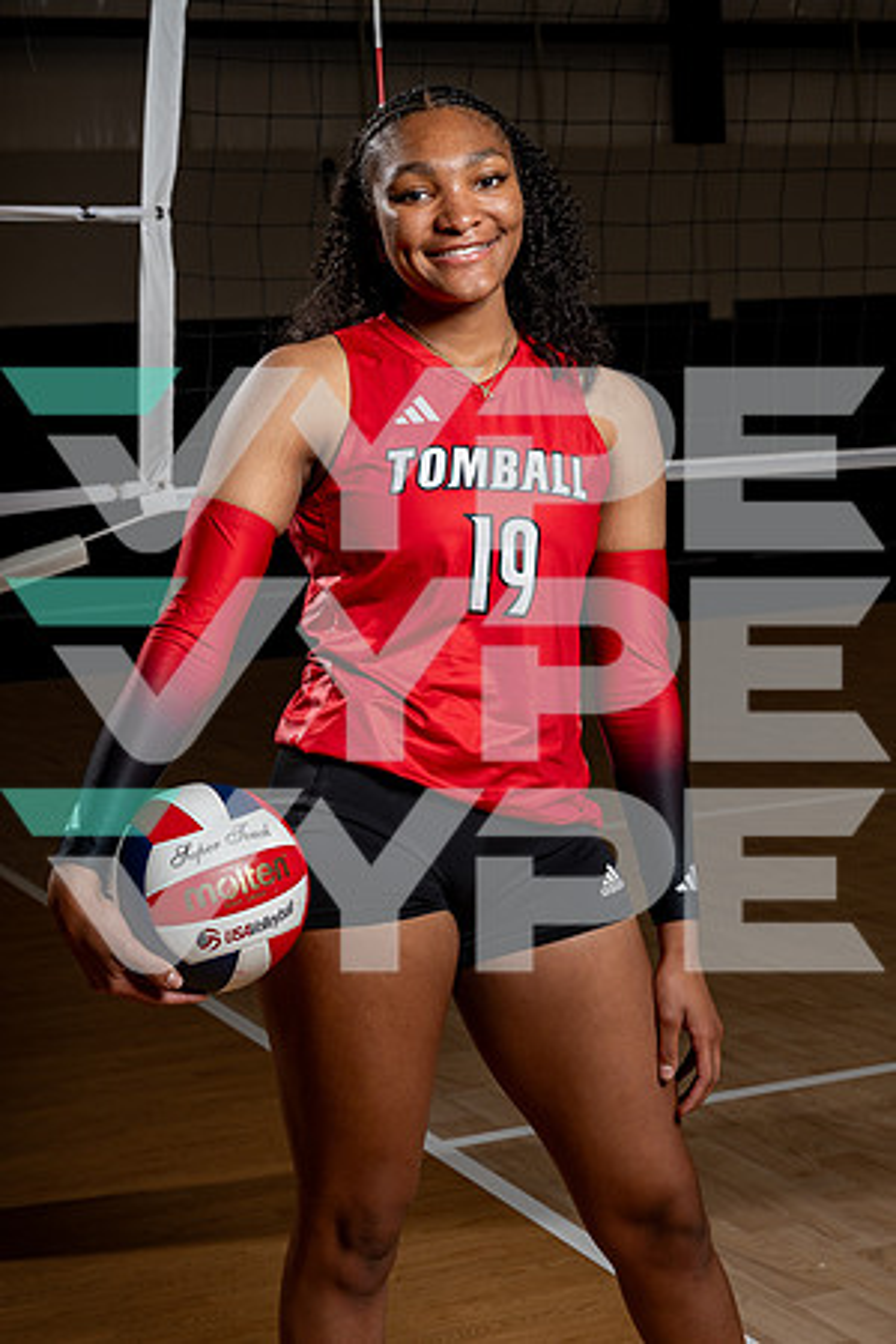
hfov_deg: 19.7
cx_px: 448
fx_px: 2576
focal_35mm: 69
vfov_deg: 29.2
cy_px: 672
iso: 100
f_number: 8
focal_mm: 69
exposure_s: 1/250
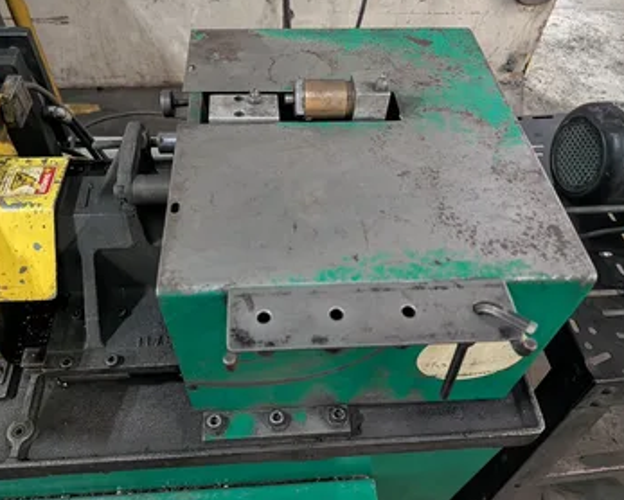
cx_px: 291
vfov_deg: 53.2
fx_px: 499
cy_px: 253
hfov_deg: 64.0
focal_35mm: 27
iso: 1838
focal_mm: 6.9
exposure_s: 1/120
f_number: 1.68
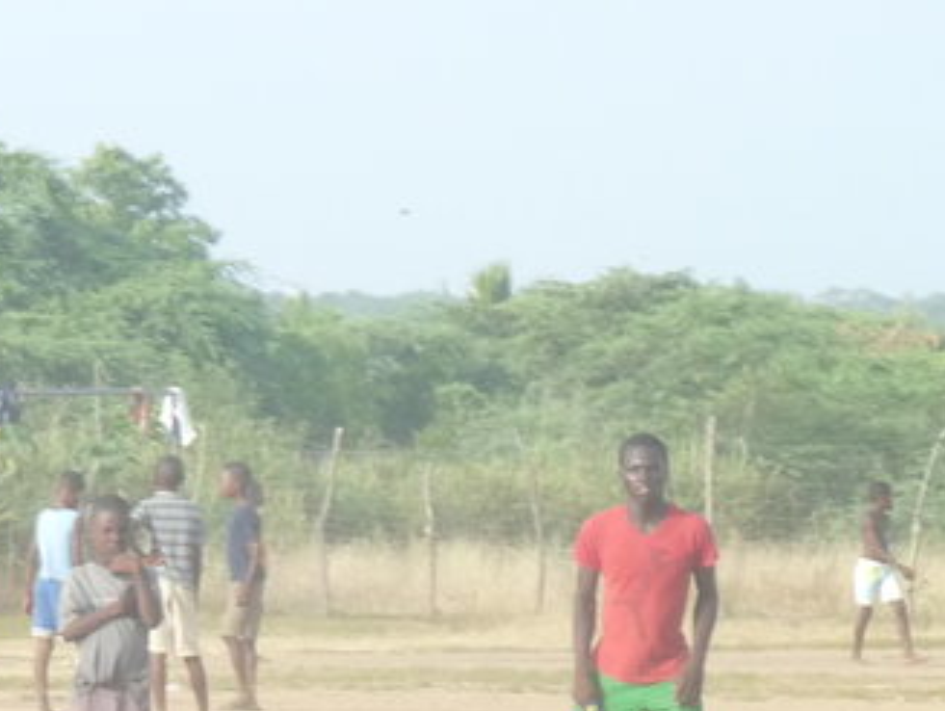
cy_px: 1075
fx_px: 16070
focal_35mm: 588
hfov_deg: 3.4
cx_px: -459
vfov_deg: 2.5
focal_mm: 33.5
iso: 200
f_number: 3.7
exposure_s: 1/500
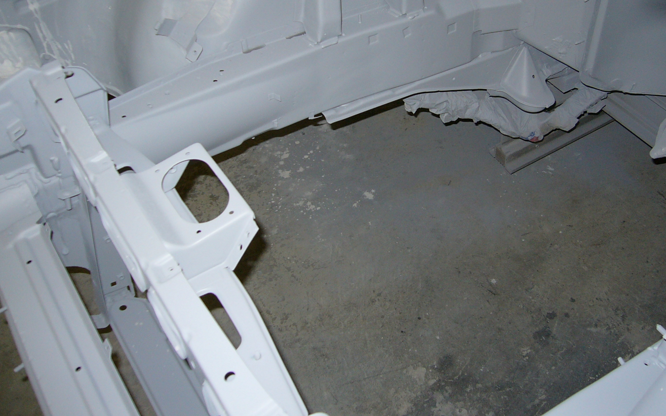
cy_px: 124
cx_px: 377
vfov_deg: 28.9
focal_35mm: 44
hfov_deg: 45.2
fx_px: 799
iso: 100
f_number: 2.8
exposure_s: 1/60
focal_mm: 5.8
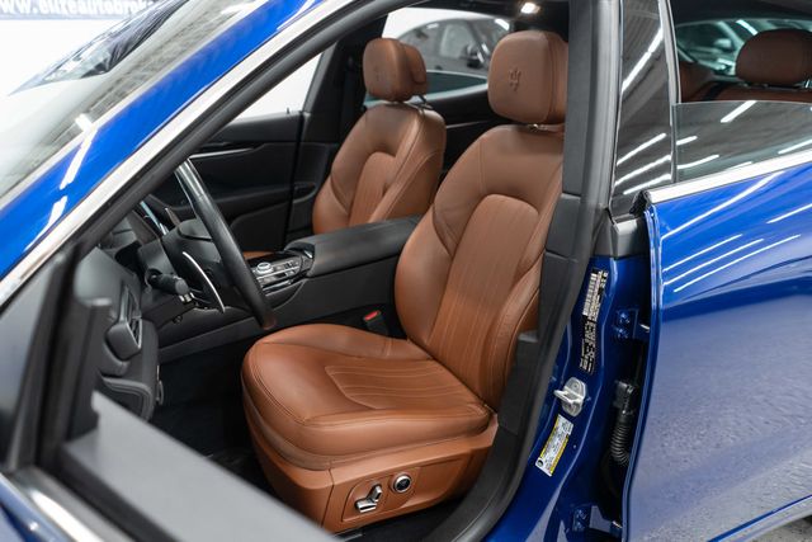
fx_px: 632
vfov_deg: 46.4
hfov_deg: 65.5
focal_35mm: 28
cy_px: 271
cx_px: 406
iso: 1000
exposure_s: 1/60
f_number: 3.2
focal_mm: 28
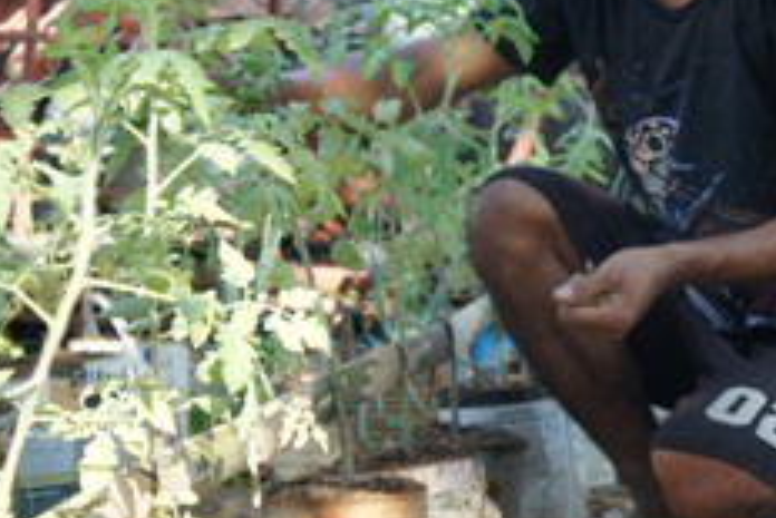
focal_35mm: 133
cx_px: 569
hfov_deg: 15.3
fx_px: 2869
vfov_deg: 10.3
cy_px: 97
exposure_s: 1/125
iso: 200
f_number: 6.3
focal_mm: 46
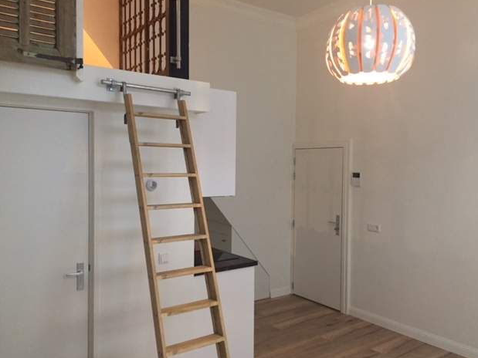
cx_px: 246
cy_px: 181
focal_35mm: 30
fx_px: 414
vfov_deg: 46.8
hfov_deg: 60.0
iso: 250
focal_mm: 4.15
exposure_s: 1/17
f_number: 2.2
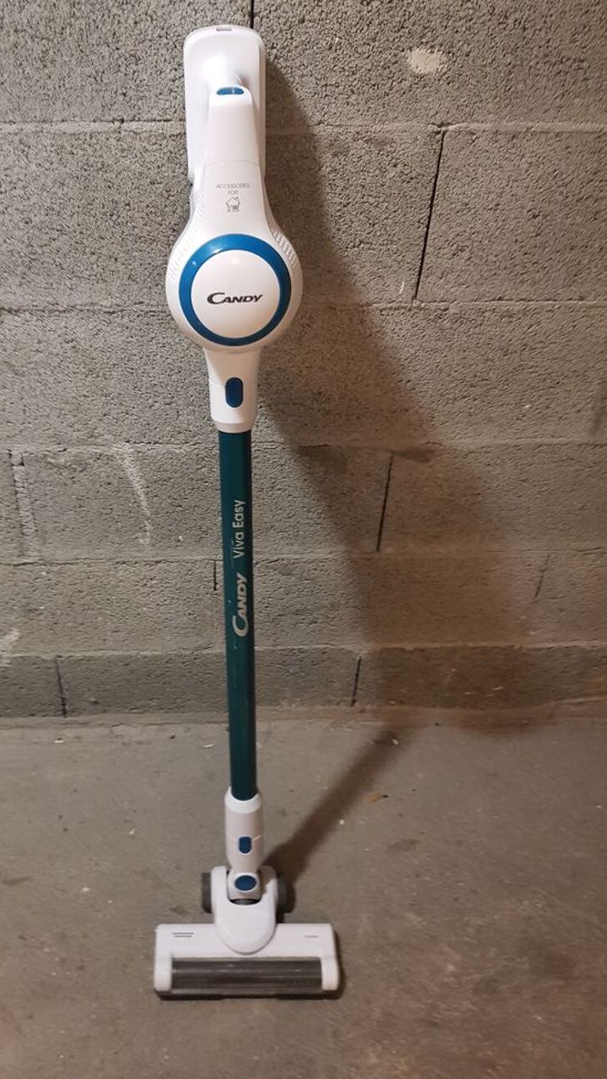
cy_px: 540
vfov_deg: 66.1
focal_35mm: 29
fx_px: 830
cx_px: 205
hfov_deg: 39.7
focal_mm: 4.2
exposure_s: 1/10
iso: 250
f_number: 1.7
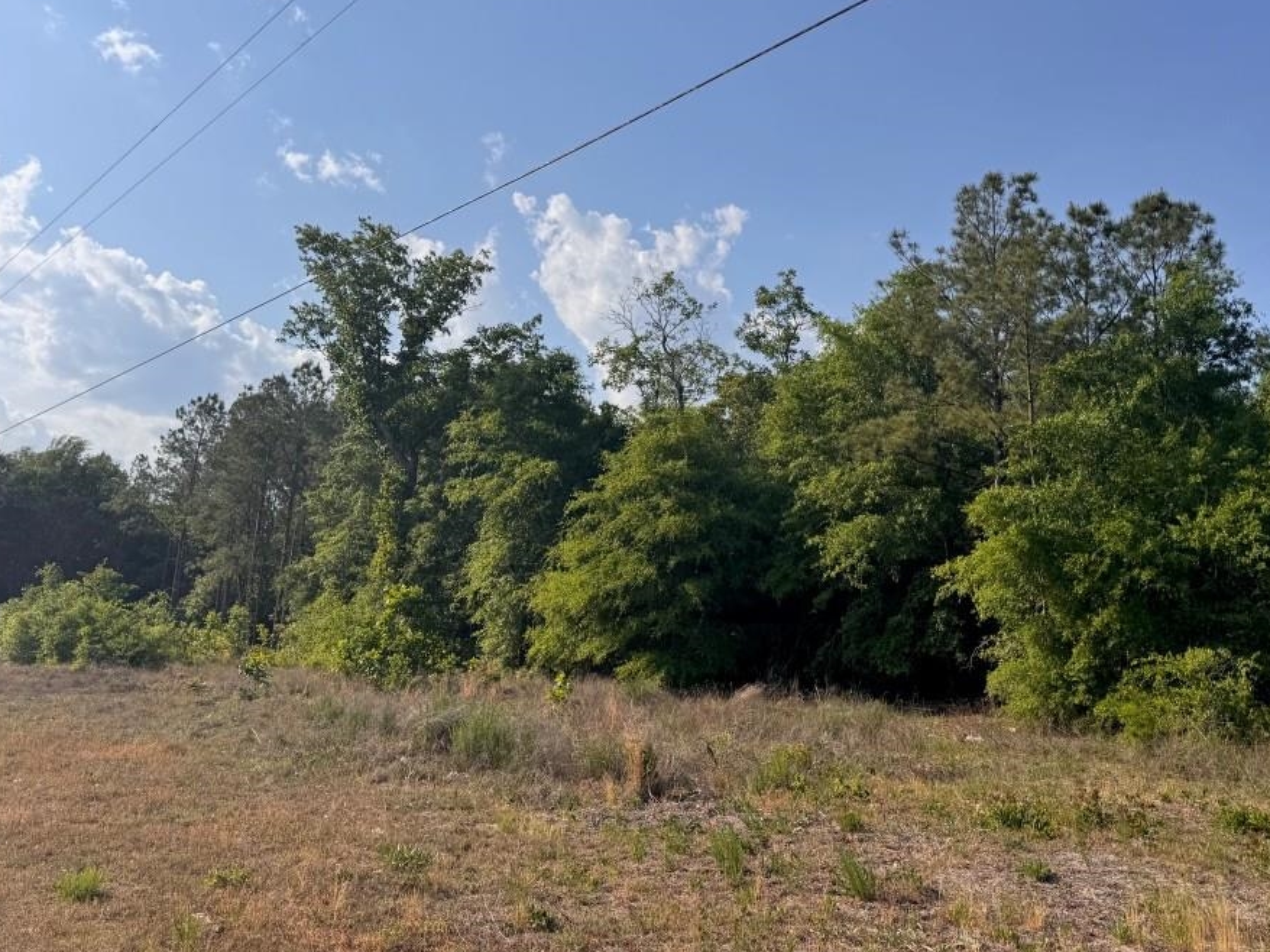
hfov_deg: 63.2
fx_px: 1027
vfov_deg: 49.7
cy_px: 450
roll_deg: -0.6
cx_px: 725
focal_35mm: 28
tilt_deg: +13.2
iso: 80
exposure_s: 1/6410
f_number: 1.78
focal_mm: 6.76
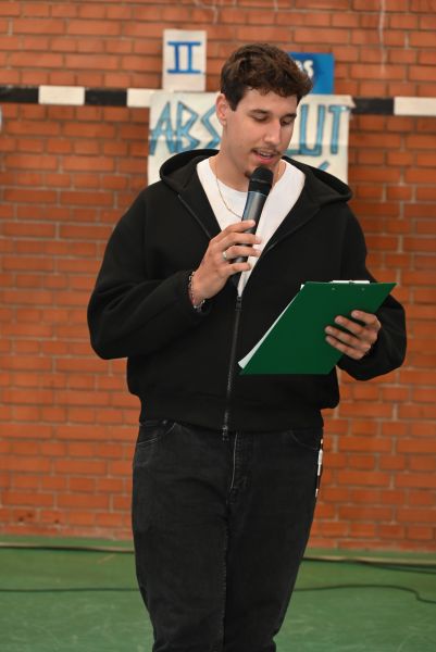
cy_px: 326
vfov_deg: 18.6
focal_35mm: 110
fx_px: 1995
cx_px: 218
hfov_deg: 12.5
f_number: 6.3
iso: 1600
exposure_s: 1/60
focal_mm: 110
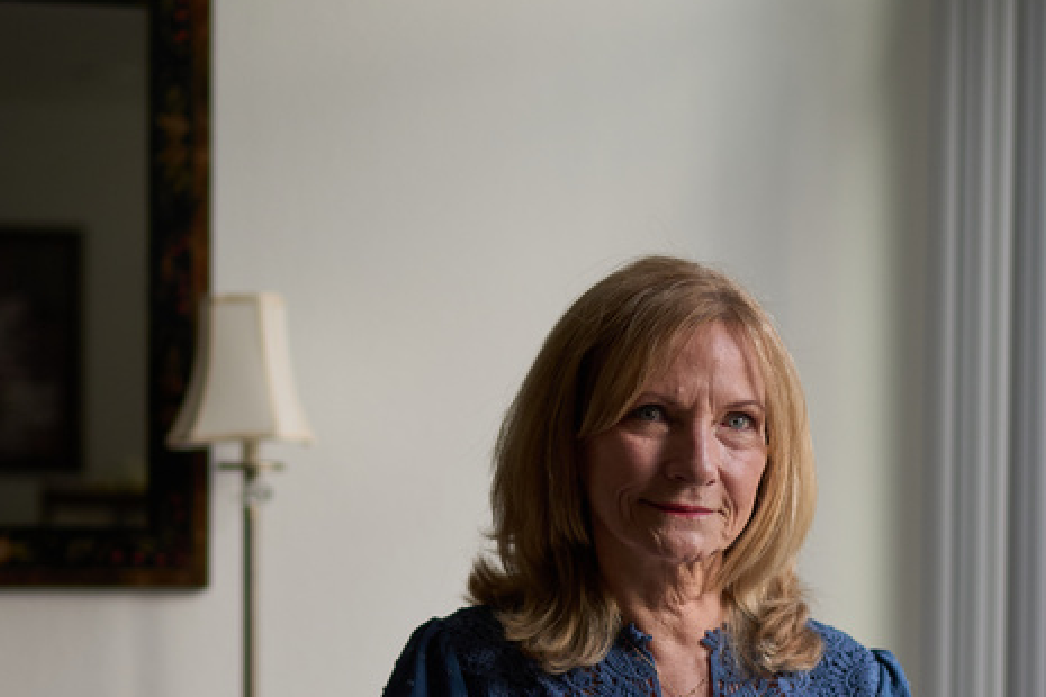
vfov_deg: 17.5
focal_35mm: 77
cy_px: 573
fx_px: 2237
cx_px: 747
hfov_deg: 26.1
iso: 250
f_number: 1.6
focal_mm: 35
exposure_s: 1/640
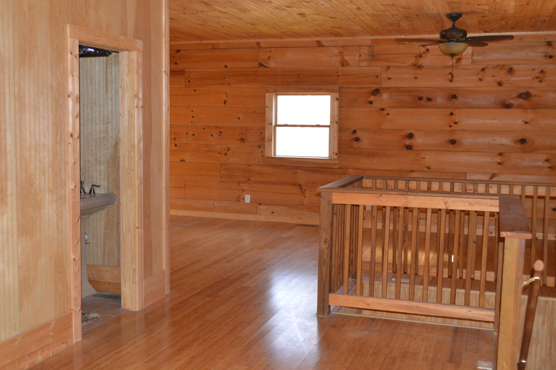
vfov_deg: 34.1
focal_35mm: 39
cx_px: 278
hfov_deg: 49.6
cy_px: 185
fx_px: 602
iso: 1600
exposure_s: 1/60
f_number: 4.2
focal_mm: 26
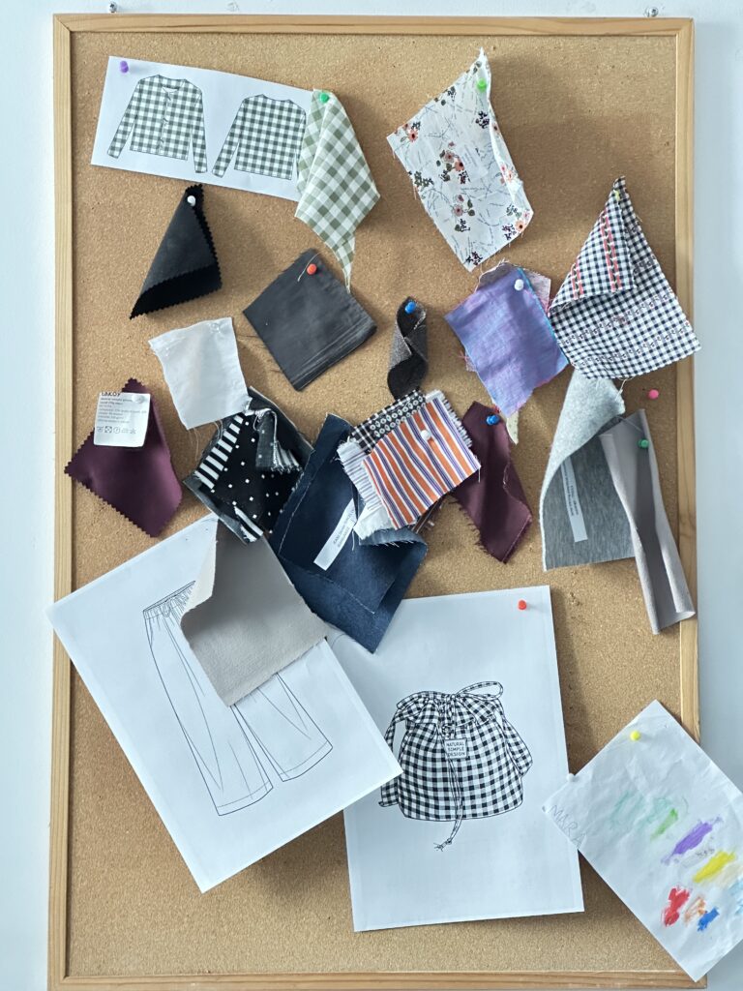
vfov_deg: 25.3
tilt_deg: +3.0
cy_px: 496
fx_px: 2204
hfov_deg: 19.1
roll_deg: -0.5
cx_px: 372
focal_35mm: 77
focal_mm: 9
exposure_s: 1/37
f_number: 2.8
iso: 1250
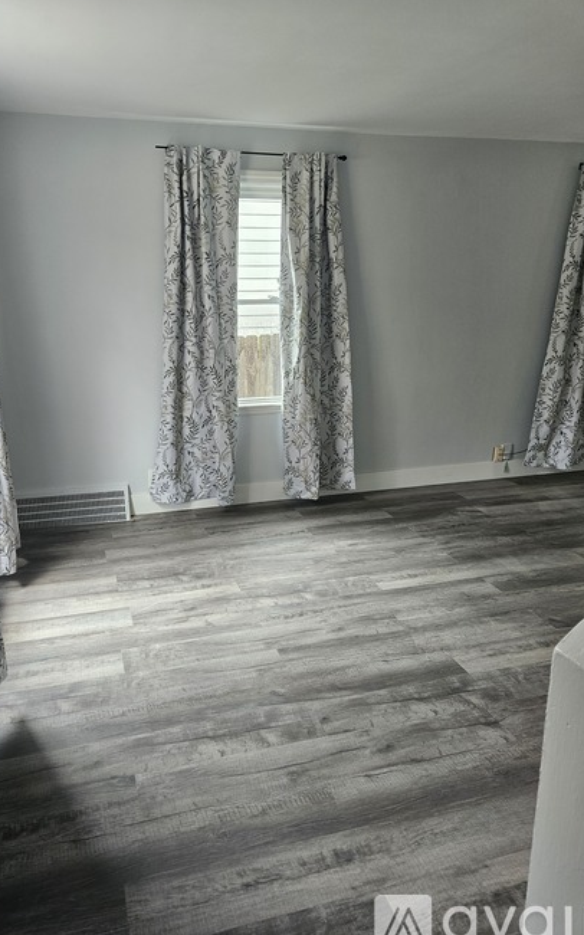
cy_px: 473
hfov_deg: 49.1
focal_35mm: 25
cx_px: 247
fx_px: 637
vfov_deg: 72.6
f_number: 1.8
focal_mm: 5.4
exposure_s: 1/180
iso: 200
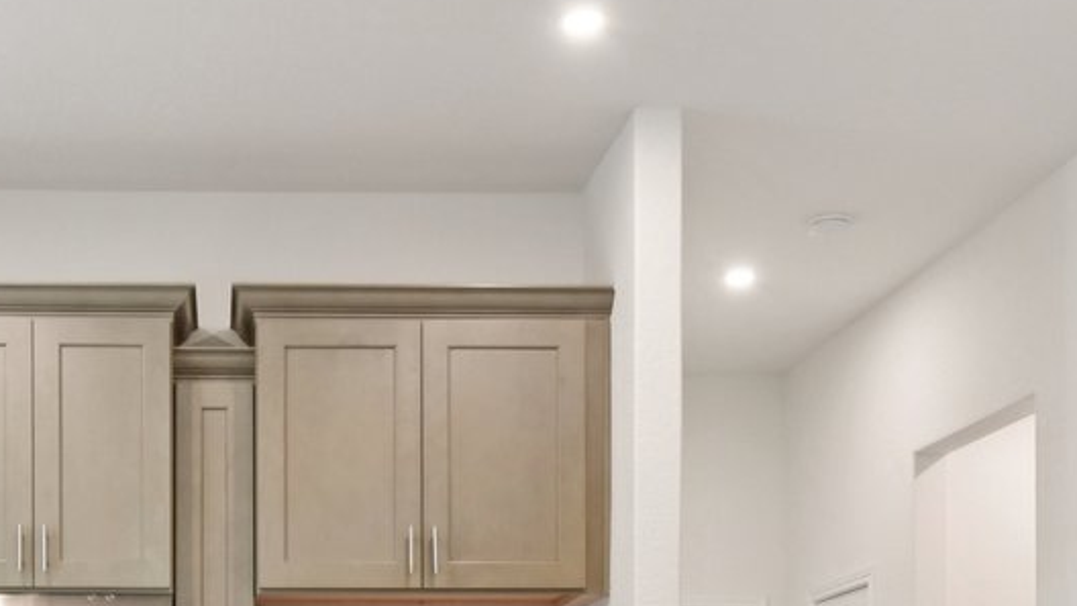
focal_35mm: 65
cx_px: 267
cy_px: 743
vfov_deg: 17.6
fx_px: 1856
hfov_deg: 31.8
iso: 400
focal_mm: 16
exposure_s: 1/20
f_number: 9
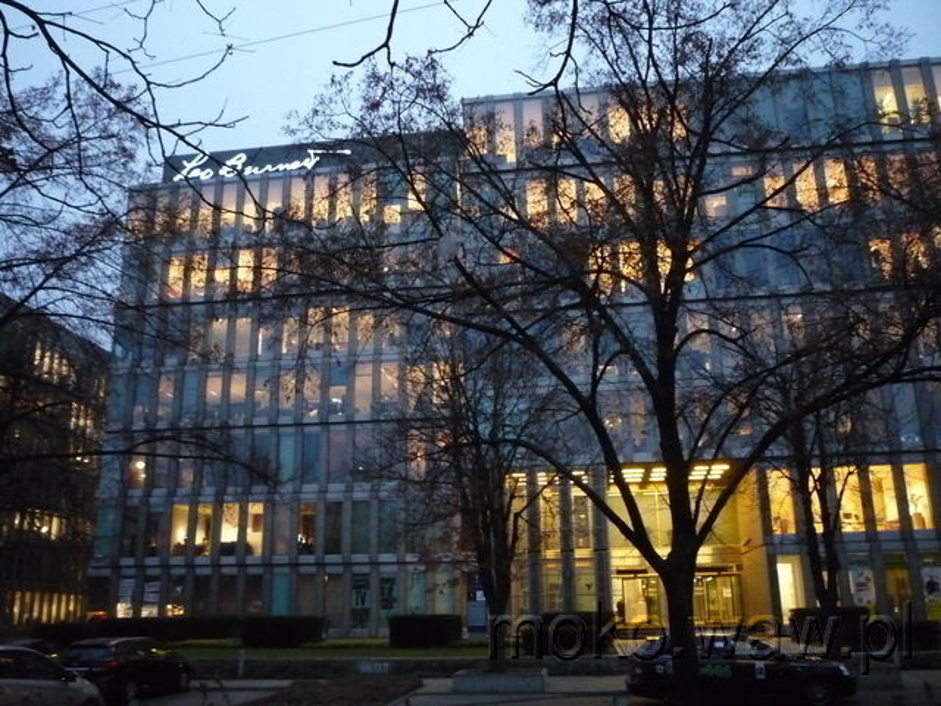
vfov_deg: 44.2
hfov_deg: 56.8
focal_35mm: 32
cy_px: 353
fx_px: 870
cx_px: 470
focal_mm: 5.2
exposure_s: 1/15
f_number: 3.3
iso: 800
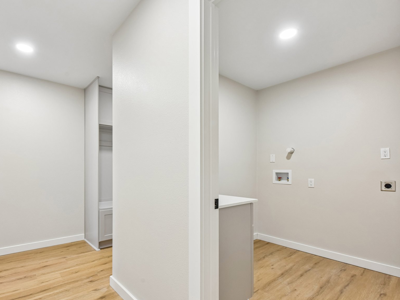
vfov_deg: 71.3
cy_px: 169
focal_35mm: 18
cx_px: 170
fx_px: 208
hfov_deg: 87.1
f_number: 8
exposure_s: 1/15
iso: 450
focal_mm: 14
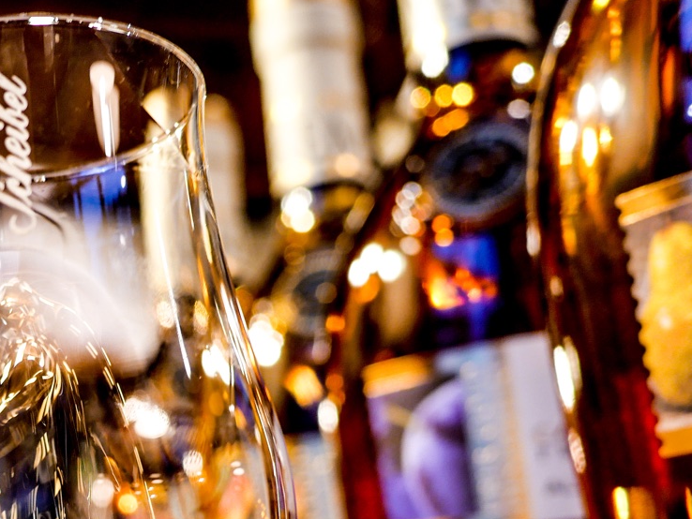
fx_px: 1300
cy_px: 425
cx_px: 84
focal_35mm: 65
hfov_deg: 28.8
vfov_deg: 22.3
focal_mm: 15
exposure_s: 1/10
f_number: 3.5
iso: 200
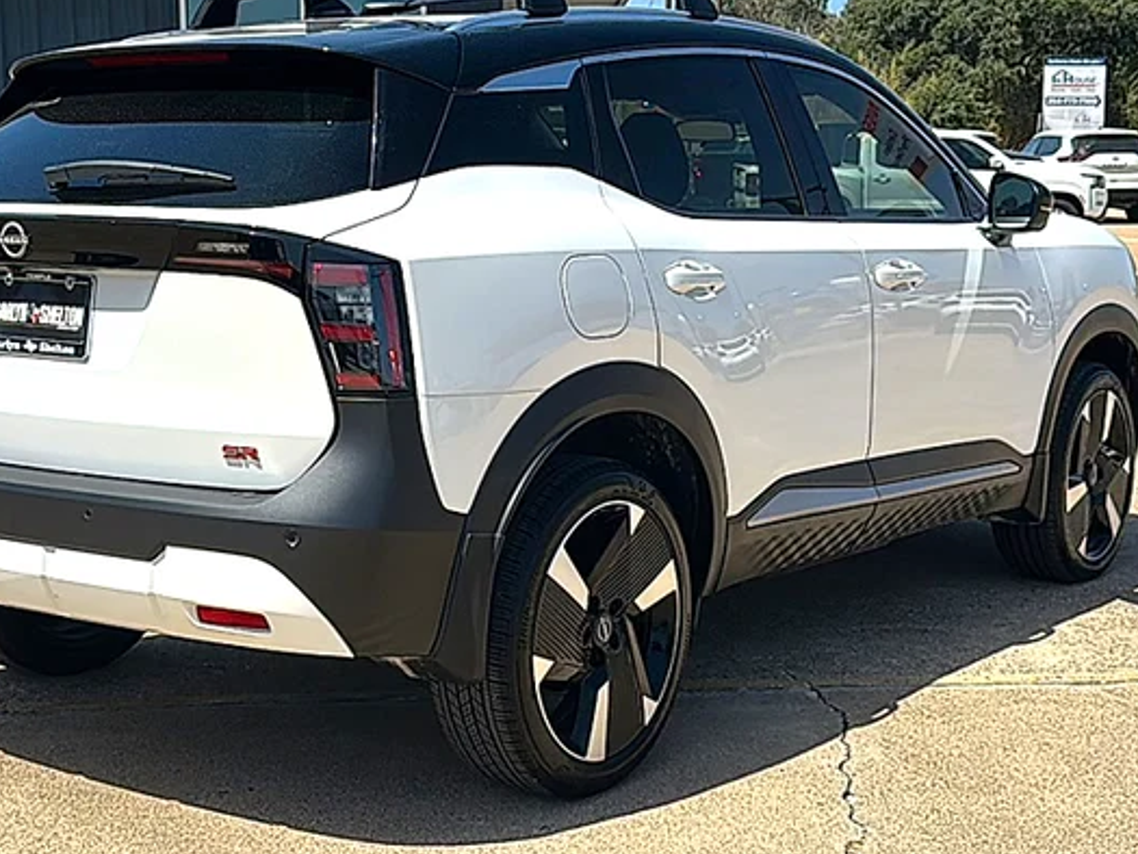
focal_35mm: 48
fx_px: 1578
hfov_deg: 39.6
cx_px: 505
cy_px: 396
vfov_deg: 30.3
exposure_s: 1/6667
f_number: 1.78
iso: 80
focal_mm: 6.86
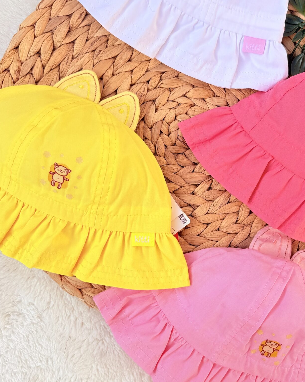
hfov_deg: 37.7
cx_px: 207
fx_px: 440
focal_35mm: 39
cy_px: 182
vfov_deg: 46.8
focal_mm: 6.76
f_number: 1.78
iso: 80
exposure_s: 1/1493
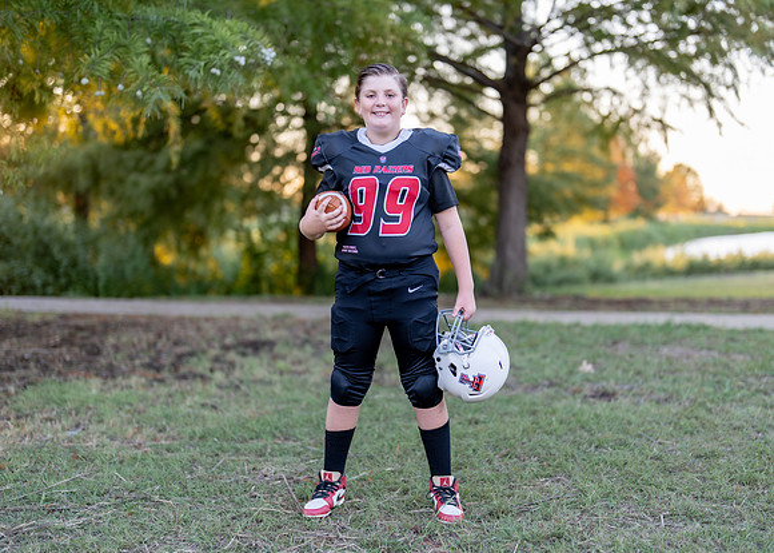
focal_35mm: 57
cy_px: 285
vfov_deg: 24.9
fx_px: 1249
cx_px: 416
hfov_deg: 34.4
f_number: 1.2
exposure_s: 1/320
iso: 100
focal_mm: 50
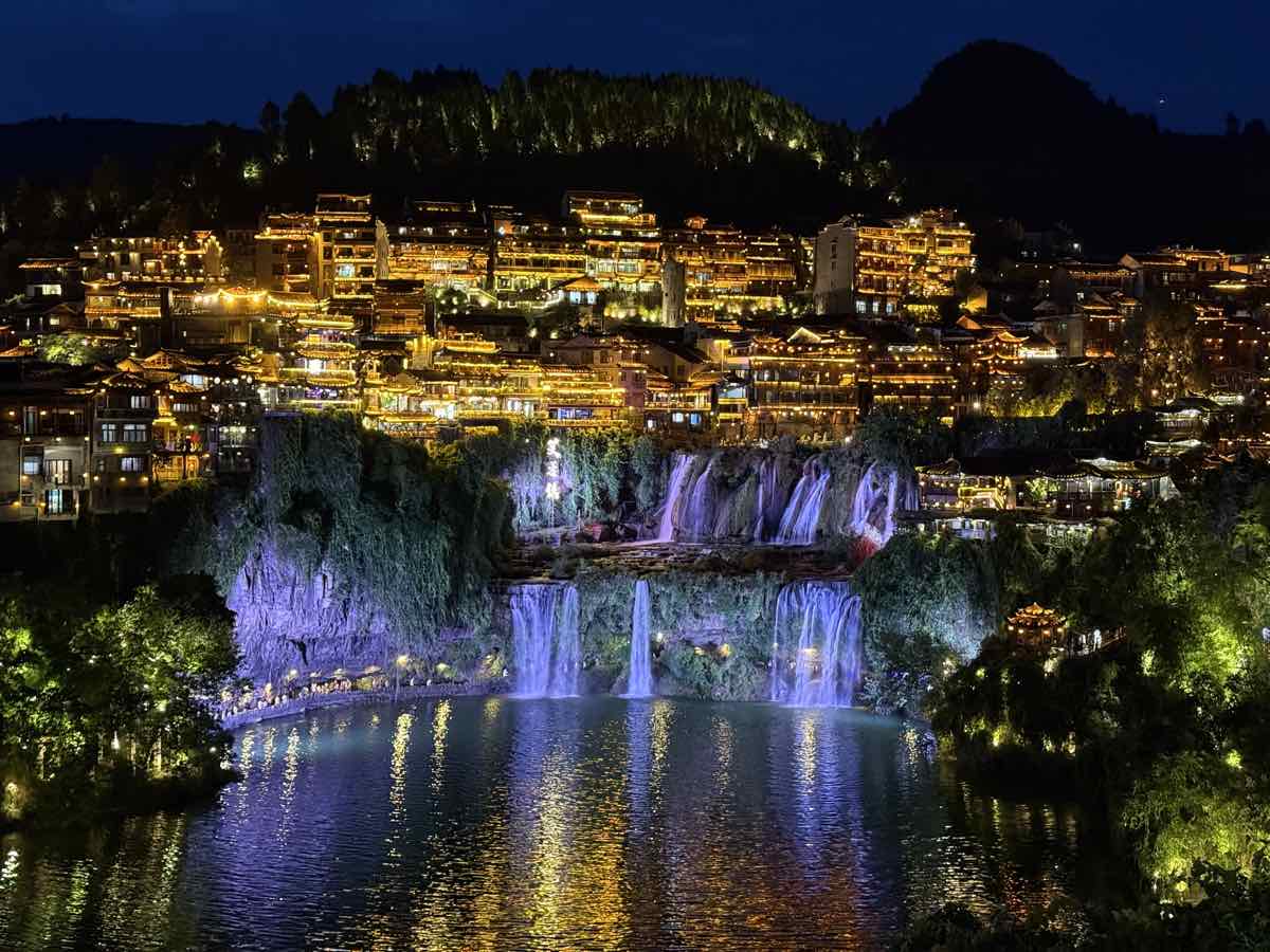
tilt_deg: -1.6
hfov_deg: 39.7
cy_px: 476
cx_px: 635
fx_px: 1761
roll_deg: -0.6
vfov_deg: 30.3
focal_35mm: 48
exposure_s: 1/25
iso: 640
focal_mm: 6.76
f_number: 1.78
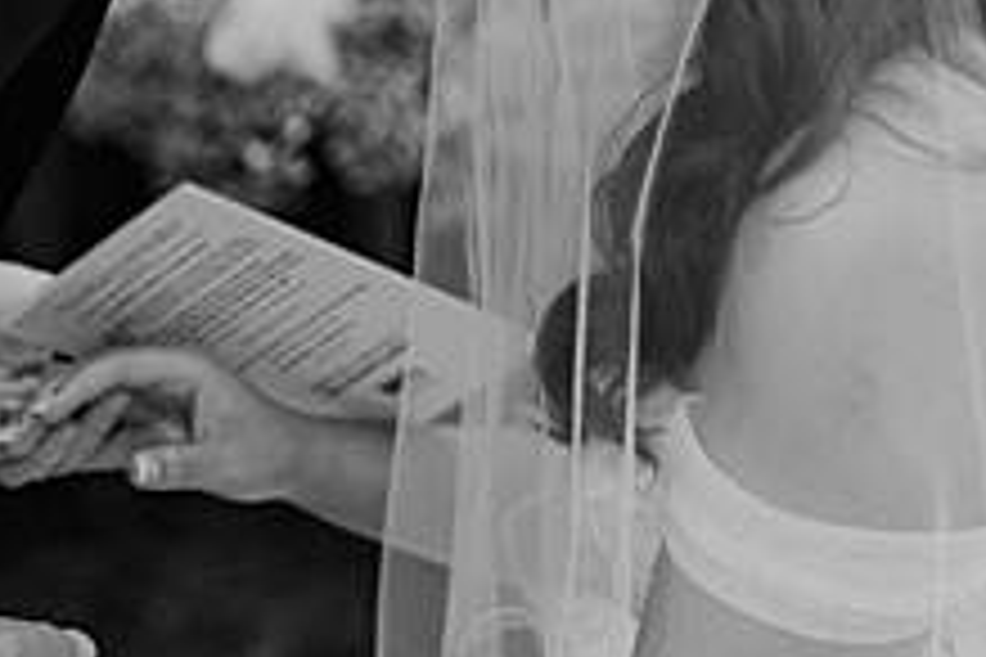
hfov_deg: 12.0
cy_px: -112
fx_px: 4683
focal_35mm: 171
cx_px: 450
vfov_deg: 8.0
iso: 800
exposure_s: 1/250
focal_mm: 50
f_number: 1.4
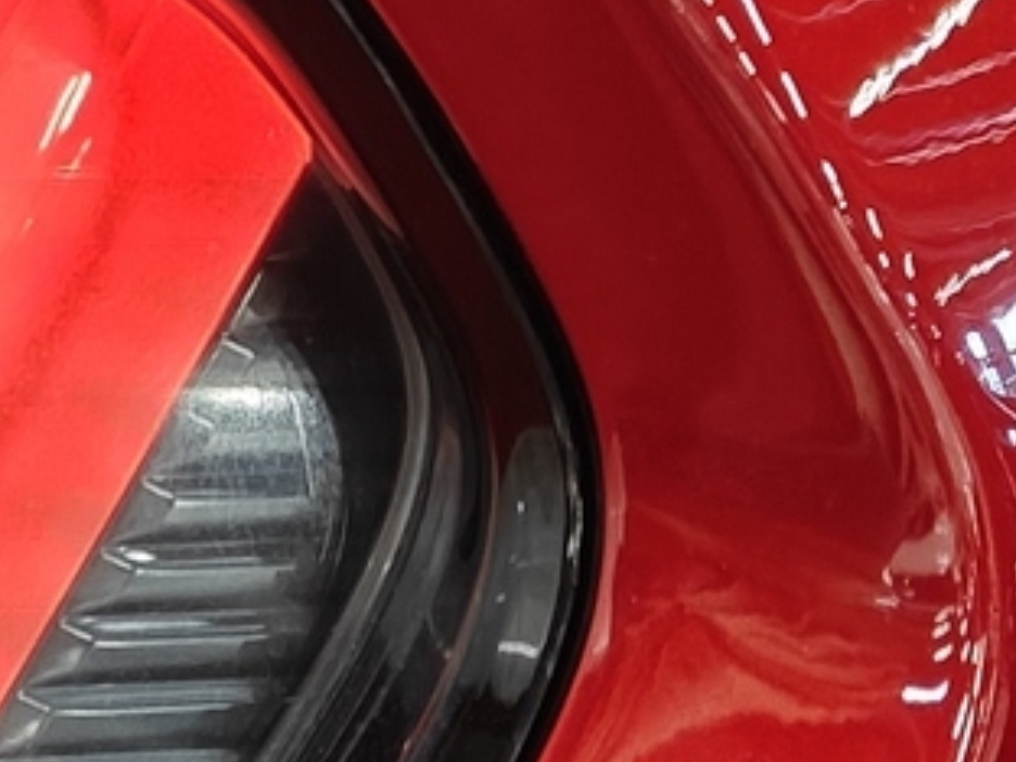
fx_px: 4197
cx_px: -1049
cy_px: 690
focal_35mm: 143
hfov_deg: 12.2
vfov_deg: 10.3
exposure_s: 1/51
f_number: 1.8
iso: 100
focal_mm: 5.59
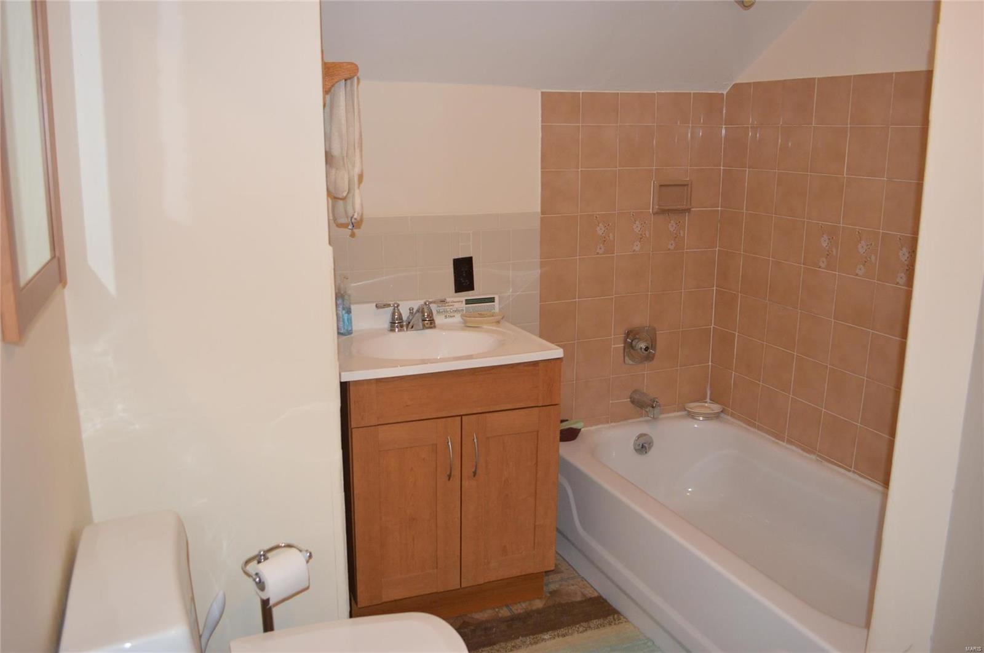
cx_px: 492
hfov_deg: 67.4
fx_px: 737
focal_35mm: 27
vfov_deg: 47.8
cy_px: 326
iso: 1000
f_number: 3.5
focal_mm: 18
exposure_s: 1/60
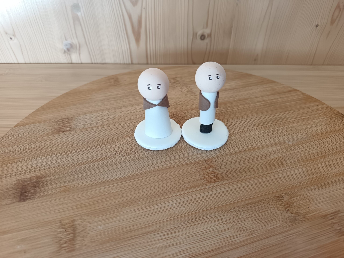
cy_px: 129
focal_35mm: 24
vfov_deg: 56.8
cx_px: 172
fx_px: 239
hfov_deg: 71.6
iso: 471
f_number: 1.75
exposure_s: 1/120
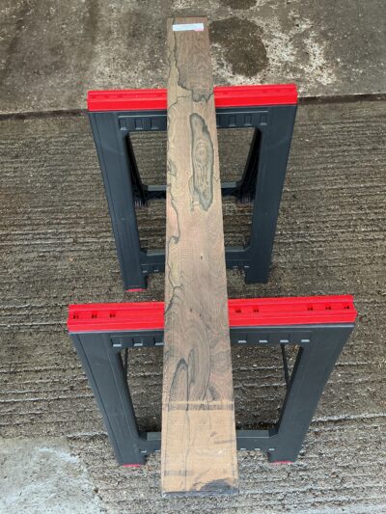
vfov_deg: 61.6
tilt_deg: -60.8
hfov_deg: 48.2
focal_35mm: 29
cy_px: 257
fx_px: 431
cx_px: 193
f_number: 1.8
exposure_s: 1/50
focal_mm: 3
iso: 64
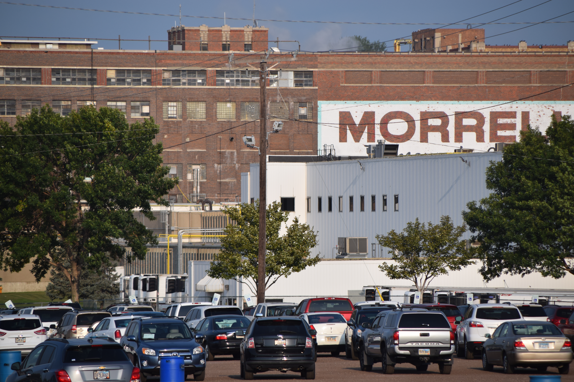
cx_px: 287
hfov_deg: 6.9
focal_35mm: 300
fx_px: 4783
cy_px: 191
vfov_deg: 4.6
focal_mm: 200
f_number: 7.1
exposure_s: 1/800
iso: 200
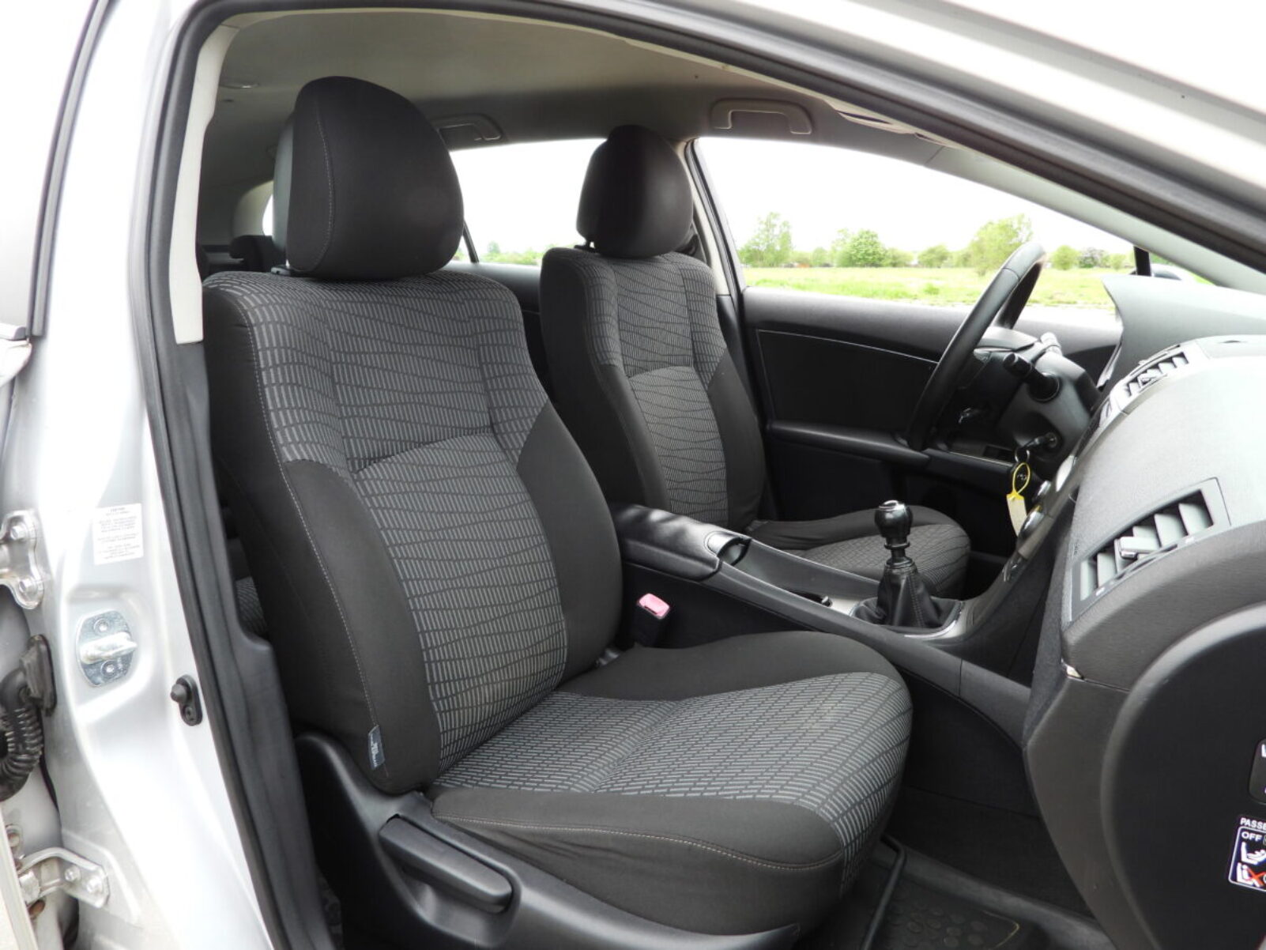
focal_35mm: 24
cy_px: 475
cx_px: 633
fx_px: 878
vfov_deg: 56.8
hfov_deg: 71.6
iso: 100
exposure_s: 1/125
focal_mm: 4.3
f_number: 2.8
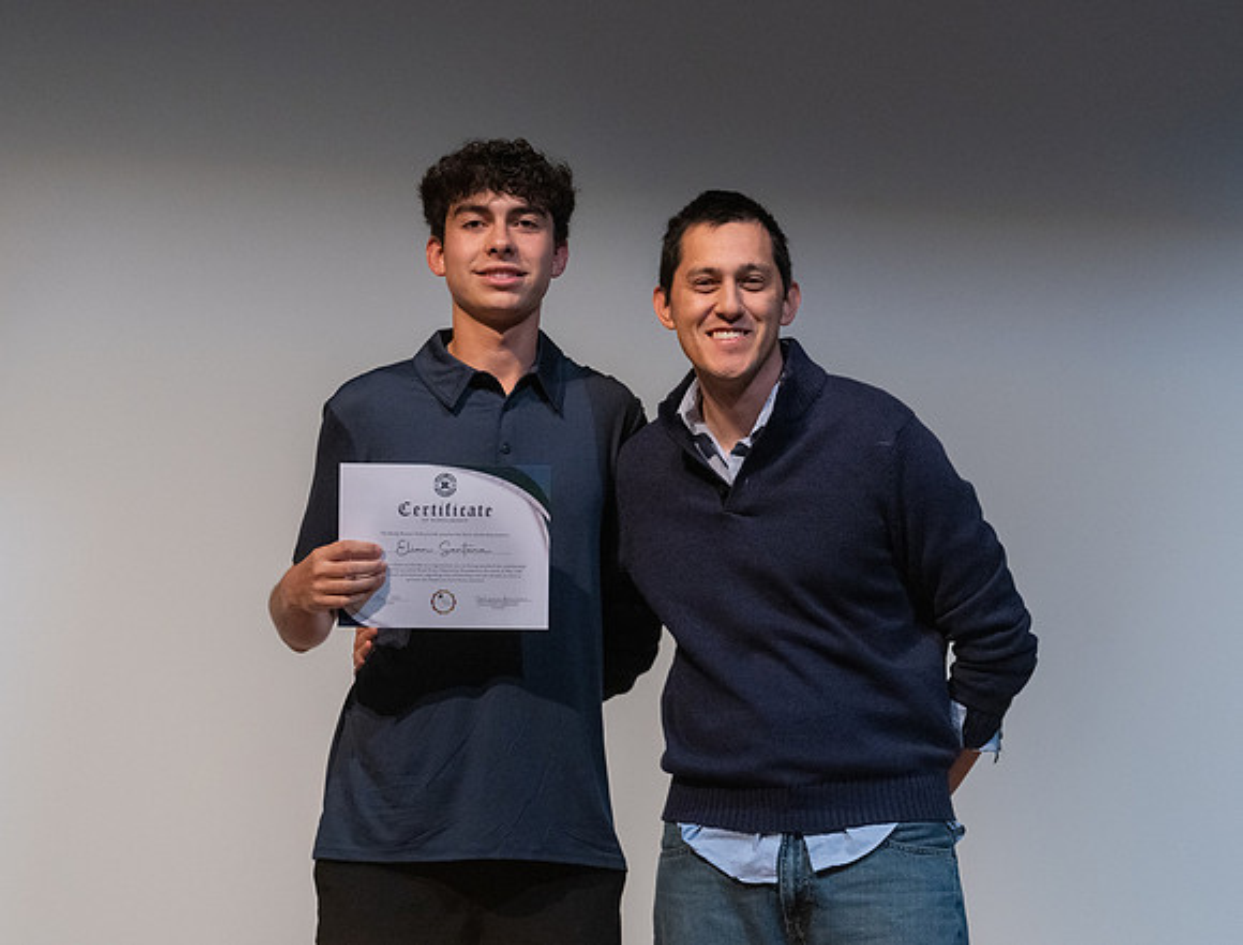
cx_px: 625
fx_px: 6891
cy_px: 433
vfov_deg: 7.8
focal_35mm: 191
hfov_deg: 10.3
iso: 5000
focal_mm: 151
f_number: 4
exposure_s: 1/320
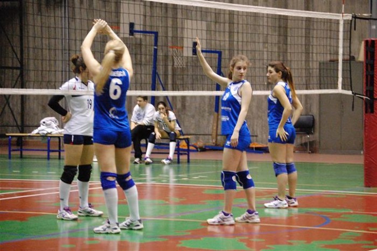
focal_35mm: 120
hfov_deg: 17.1
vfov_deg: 11.4
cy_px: 126
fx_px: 1256
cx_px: 188
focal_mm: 80
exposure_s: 1/30
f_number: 4.5
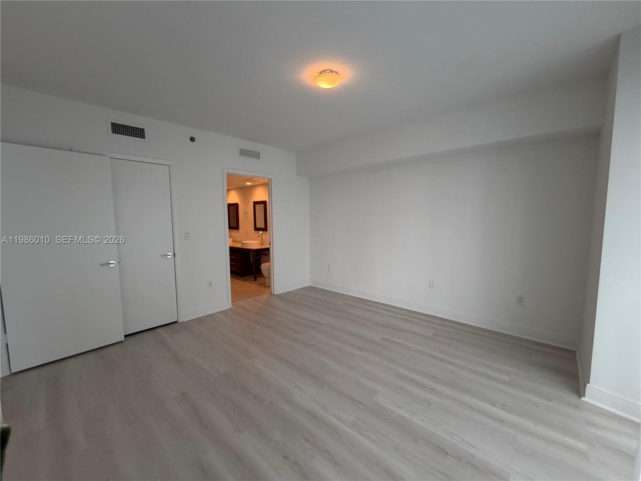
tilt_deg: -5.5
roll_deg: +0.8
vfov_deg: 85.7
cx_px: 320
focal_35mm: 14
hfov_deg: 102.1
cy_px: 240
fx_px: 259
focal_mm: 2.22
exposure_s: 1/120
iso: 250
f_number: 2.2
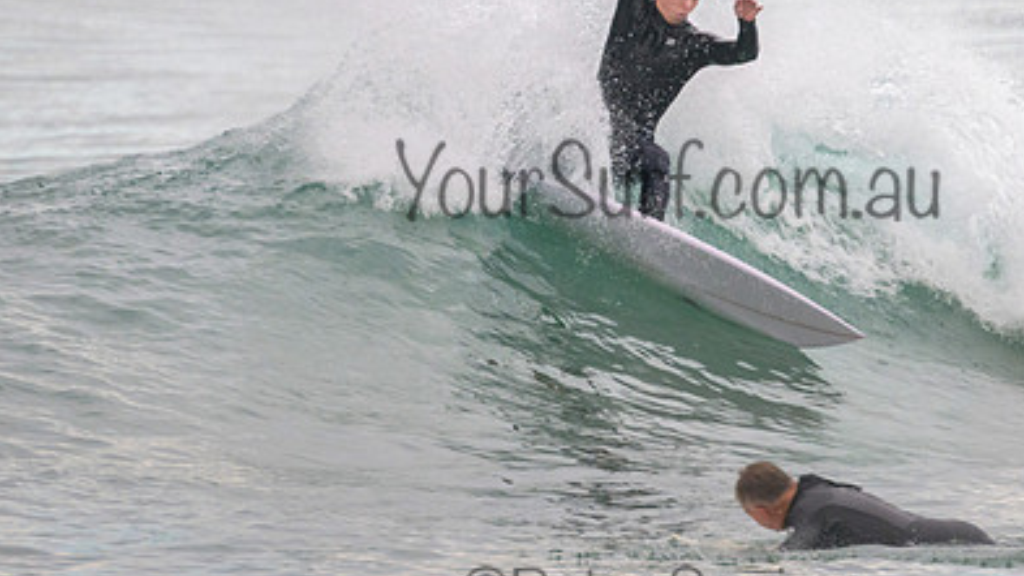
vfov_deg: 1.0
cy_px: 158
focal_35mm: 1238
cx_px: 664
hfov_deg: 1.7
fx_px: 33612
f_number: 11
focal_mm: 800
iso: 2200
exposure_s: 1/320
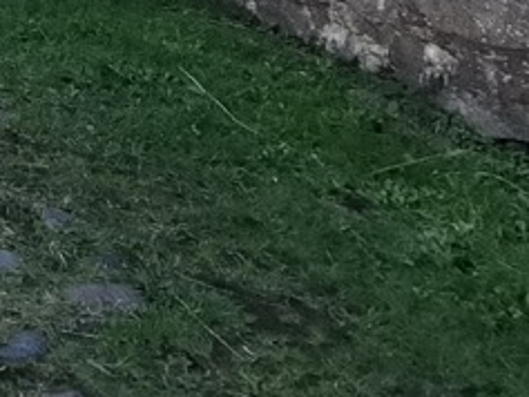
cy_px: -493
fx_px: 1651
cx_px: -786
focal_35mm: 108
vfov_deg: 11.7
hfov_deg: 13.1
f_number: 2.2
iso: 50
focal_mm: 2.35
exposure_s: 1/404
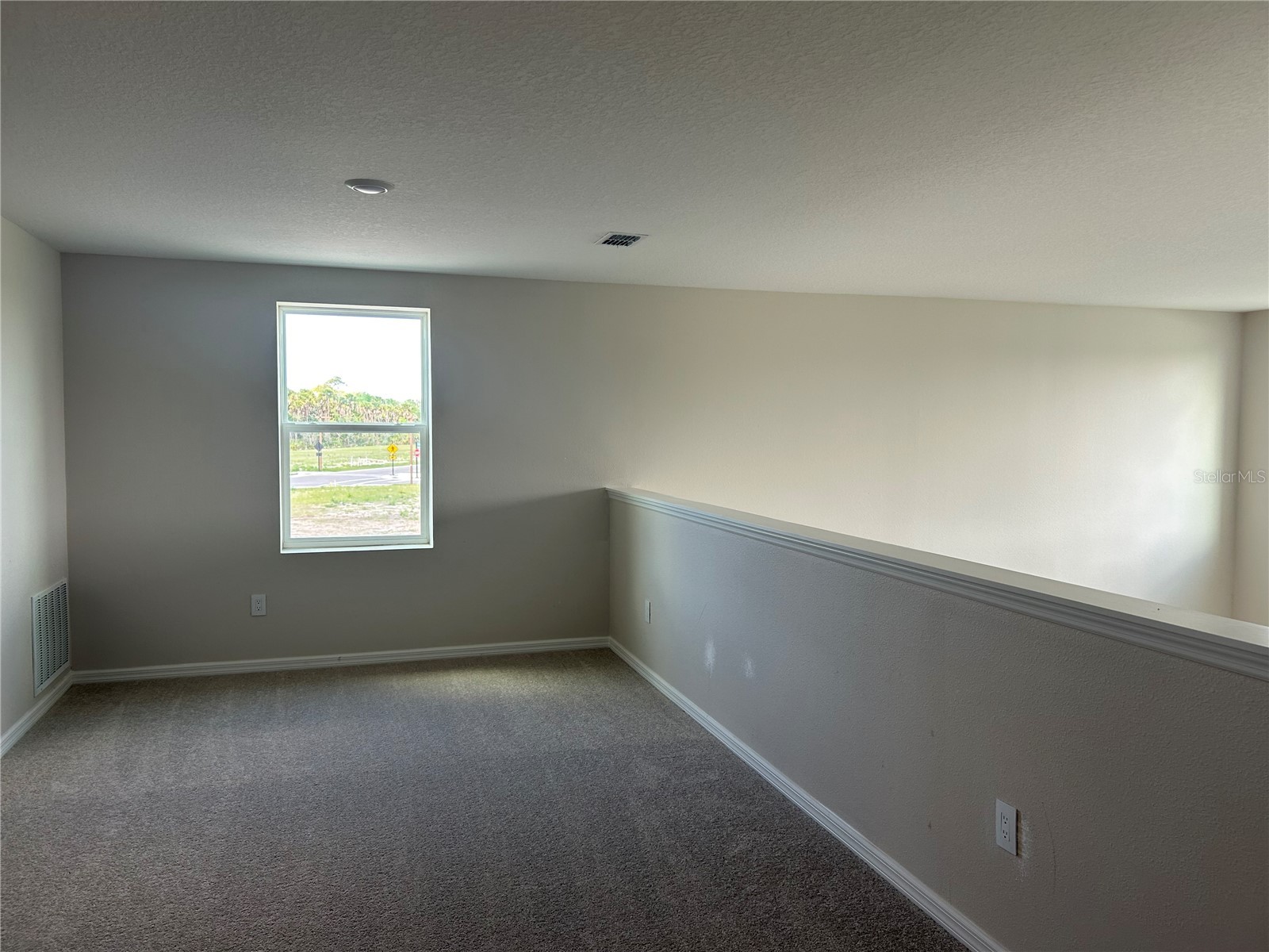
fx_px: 953
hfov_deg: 67.3
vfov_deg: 53.1
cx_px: 634
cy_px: 476
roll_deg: -0.2
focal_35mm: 26
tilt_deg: -2.9
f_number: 1.5
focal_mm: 5.7
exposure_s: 1/120
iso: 64
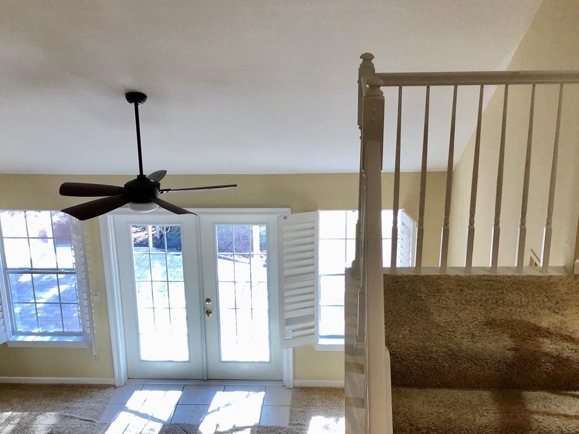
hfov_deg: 38.1
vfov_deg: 28.8
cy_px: 303
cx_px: 261
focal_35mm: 50
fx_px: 836
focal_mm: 3.99
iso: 25
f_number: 1.8
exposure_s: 1/30
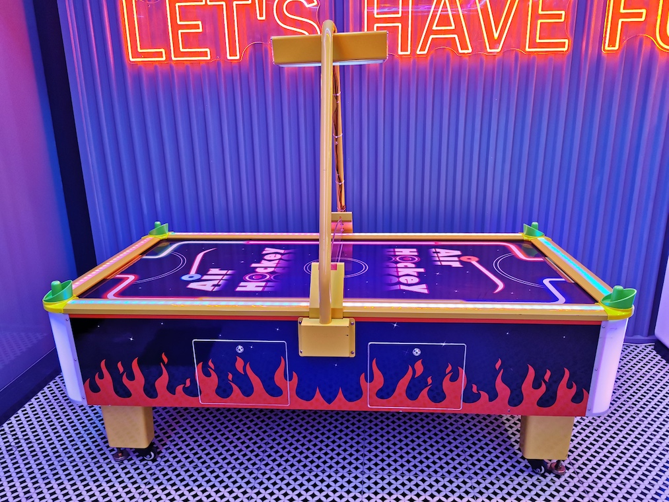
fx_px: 522
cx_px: 334
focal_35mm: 27
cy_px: 251
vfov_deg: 51.4
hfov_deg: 65.3
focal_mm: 5.56
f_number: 1.6
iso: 100
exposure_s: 1/100
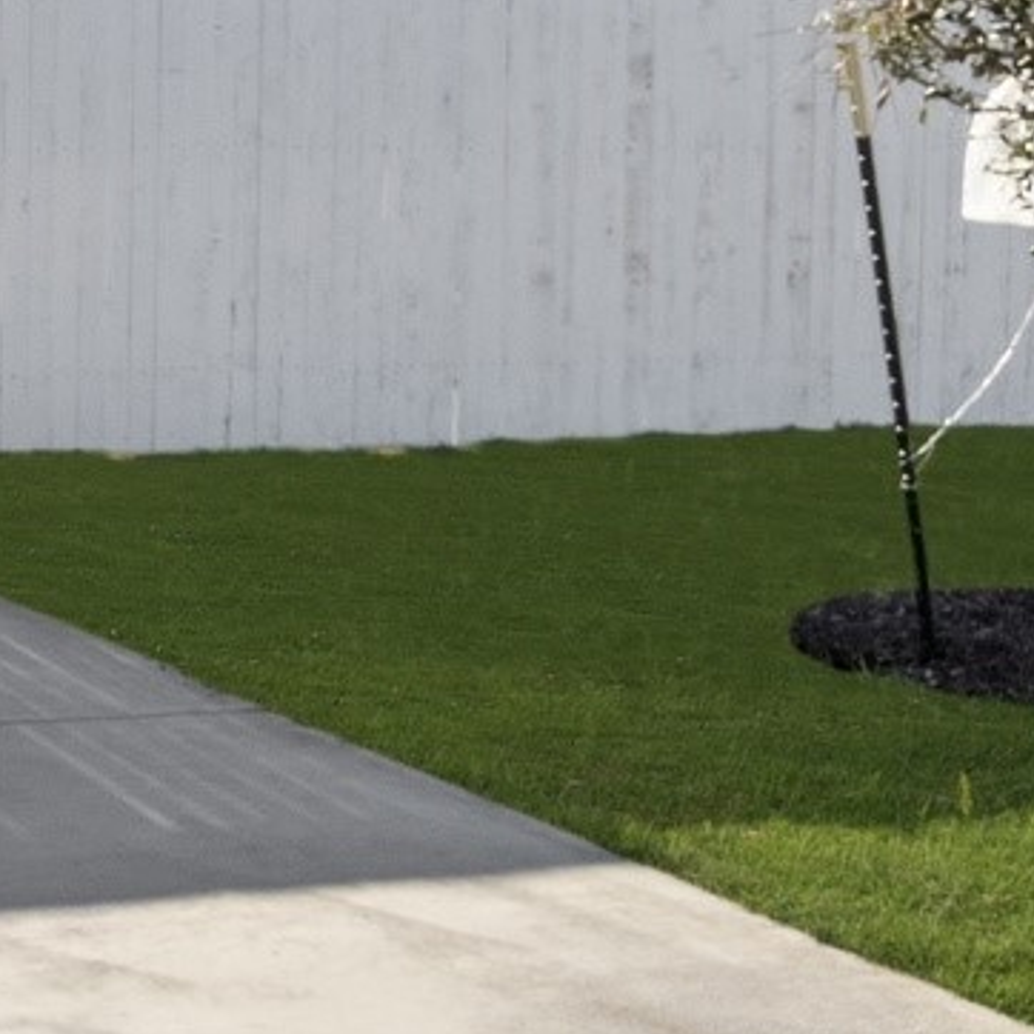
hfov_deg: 11.5
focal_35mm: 137
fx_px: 4630
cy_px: -131
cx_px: -1007
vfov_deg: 12.5
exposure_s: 1/640
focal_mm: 24
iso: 400
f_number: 8
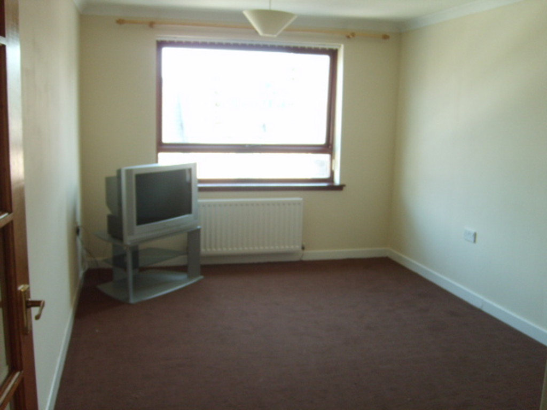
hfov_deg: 52.6
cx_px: 274
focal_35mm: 35
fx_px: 553
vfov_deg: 40.7
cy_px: 205
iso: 80
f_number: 2.8
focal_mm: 5.8
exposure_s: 1/30
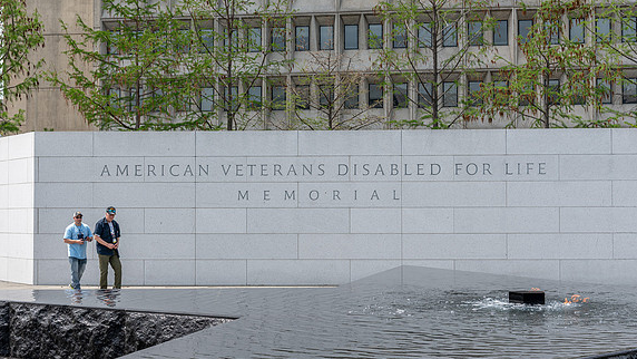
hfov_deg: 40.6
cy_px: 191
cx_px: 317
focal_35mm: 51
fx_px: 862
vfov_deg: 23.5
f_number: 8
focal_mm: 48
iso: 100
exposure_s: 1/125
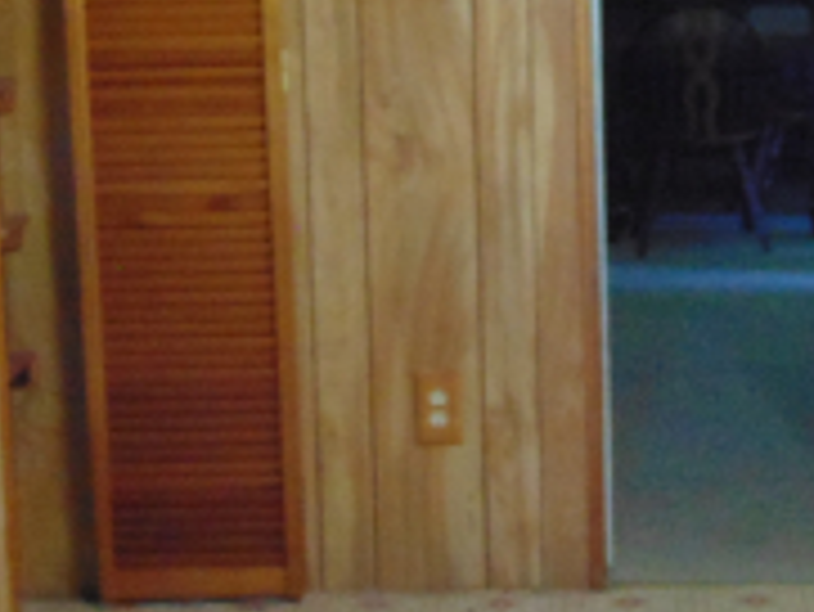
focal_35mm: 92
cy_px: 130
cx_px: 677
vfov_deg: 16.0
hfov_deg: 21.0
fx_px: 2165
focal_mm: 4.5
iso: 400
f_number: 3
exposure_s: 1/20
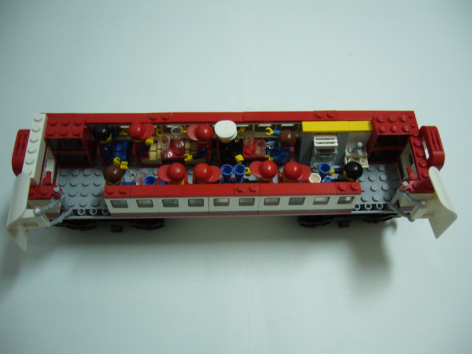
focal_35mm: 35
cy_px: 177
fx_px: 477
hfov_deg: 52.6
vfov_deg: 40.7
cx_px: 236
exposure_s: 1/15
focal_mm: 5.8
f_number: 2.8
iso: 200
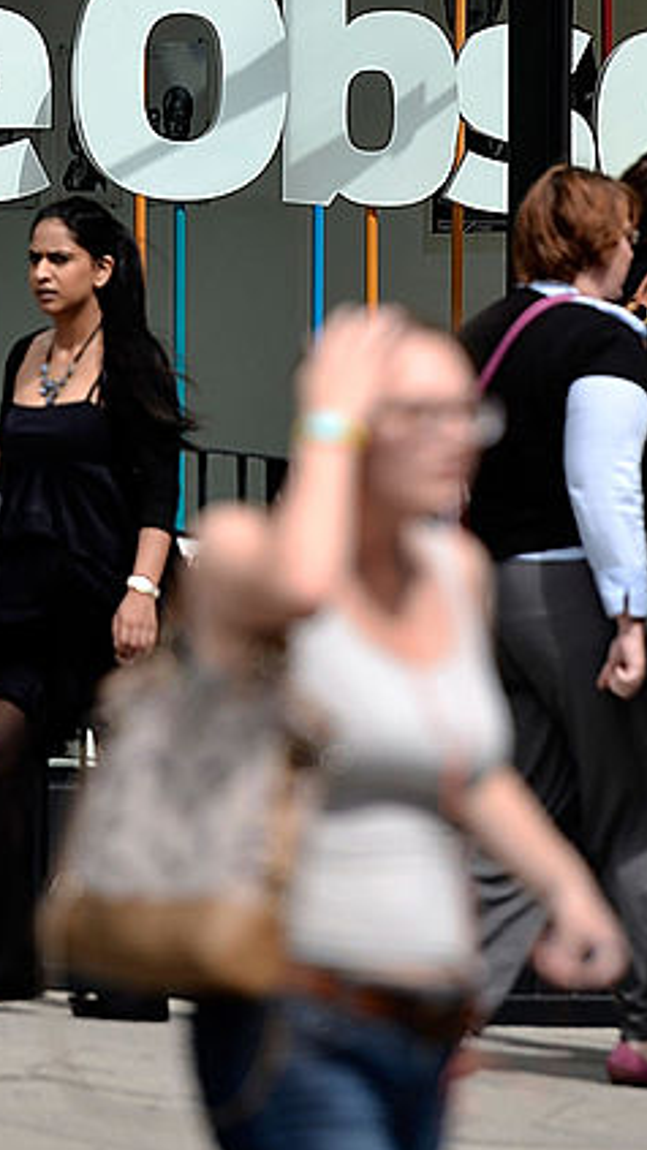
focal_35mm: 507
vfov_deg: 4.3
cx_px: -84
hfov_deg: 2.4
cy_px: 237
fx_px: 15460
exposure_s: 1/800
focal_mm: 200
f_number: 2.8
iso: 50
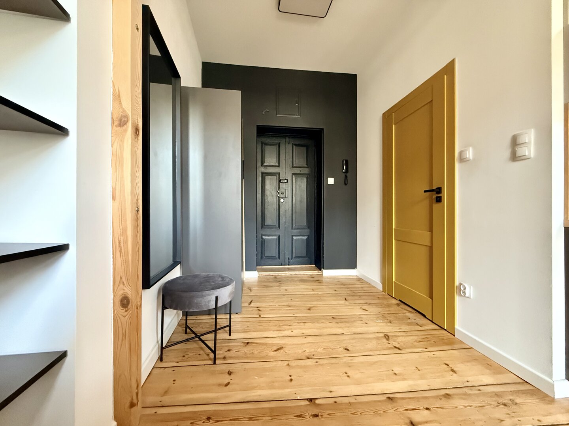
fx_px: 230
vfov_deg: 85.7
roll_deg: -0.5
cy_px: 213
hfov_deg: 102.1
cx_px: 284
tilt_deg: +0.0
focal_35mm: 14
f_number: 2.2
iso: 1000
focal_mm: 2.22
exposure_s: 1/60
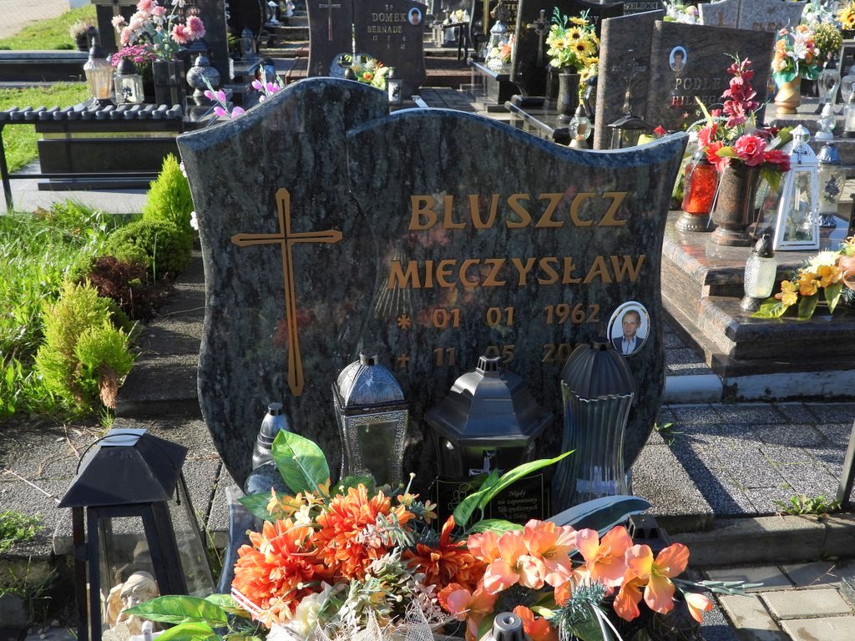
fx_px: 864
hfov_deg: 52.6
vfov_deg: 40.7
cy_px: 320
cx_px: 428
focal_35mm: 35
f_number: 3.2
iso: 100
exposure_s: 1/640
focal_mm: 6.3
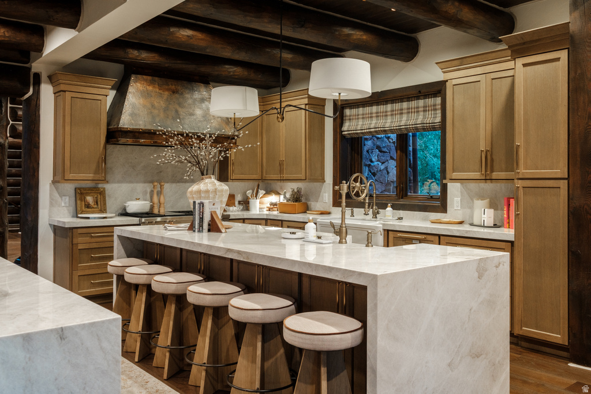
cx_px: 296
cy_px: 197
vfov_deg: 43.6
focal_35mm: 30
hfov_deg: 61.9
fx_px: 493
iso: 400
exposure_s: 1/6
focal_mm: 20
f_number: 6.4
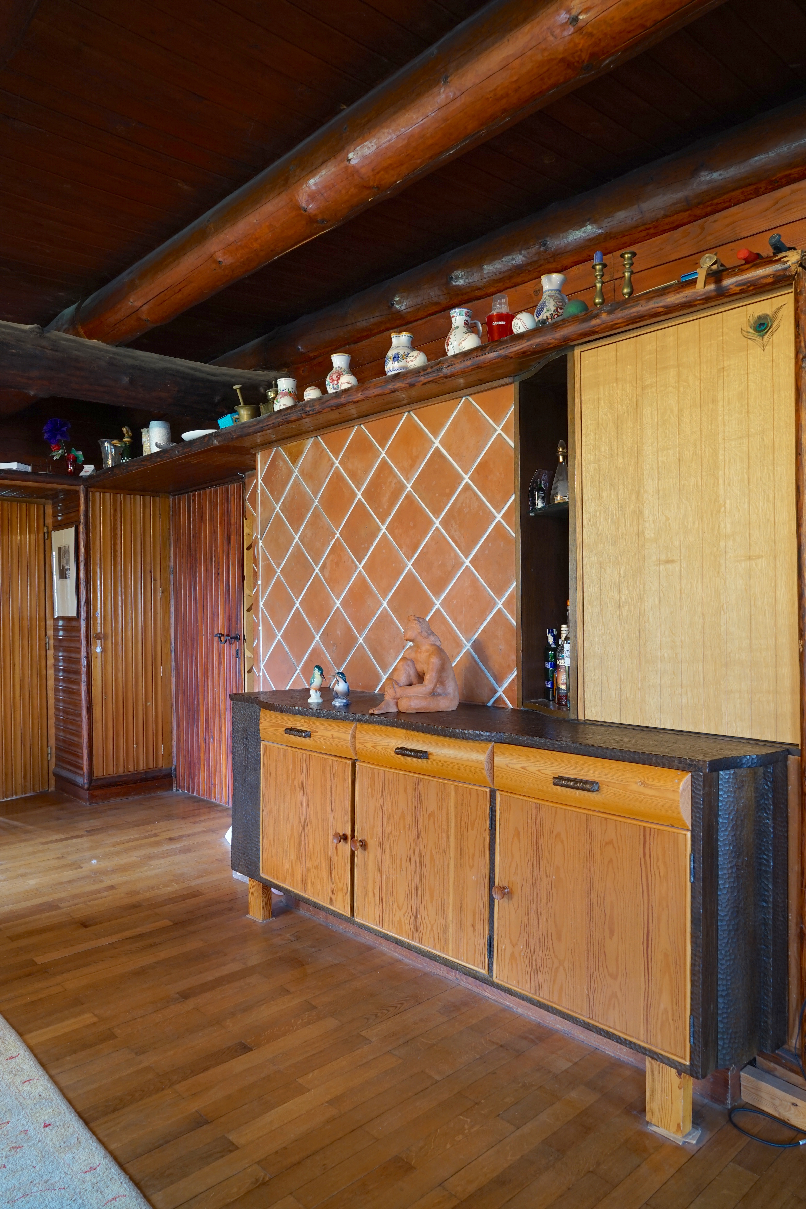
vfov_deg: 73.7
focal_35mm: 24
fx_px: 806
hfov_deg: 53.1
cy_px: 604
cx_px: 403
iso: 640
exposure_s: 1/1.25
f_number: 8
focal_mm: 24
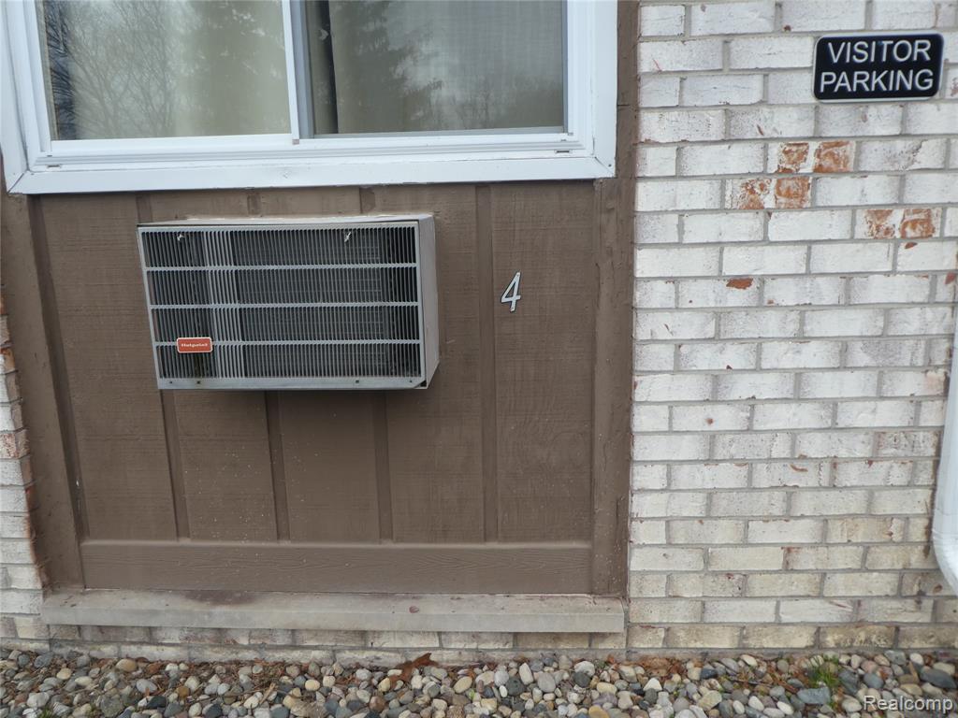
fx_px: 664
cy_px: 359
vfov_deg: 56.8
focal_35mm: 24
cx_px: 479
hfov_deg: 71.6
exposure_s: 1/250
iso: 80
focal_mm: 4.3
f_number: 3.3
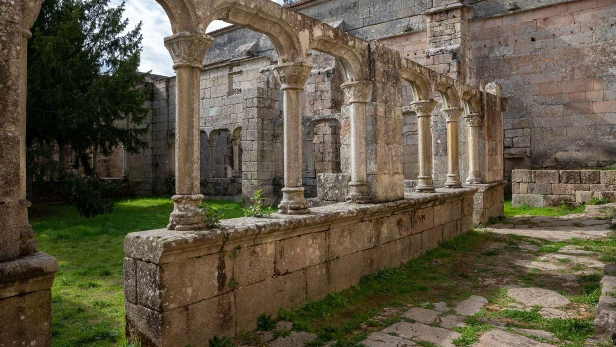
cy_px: 150
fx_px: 425
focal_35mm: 26
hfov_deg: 71.9
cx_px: 307
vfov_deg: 44.3
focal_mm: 24
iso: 32
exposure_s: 1/125
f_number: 6.3
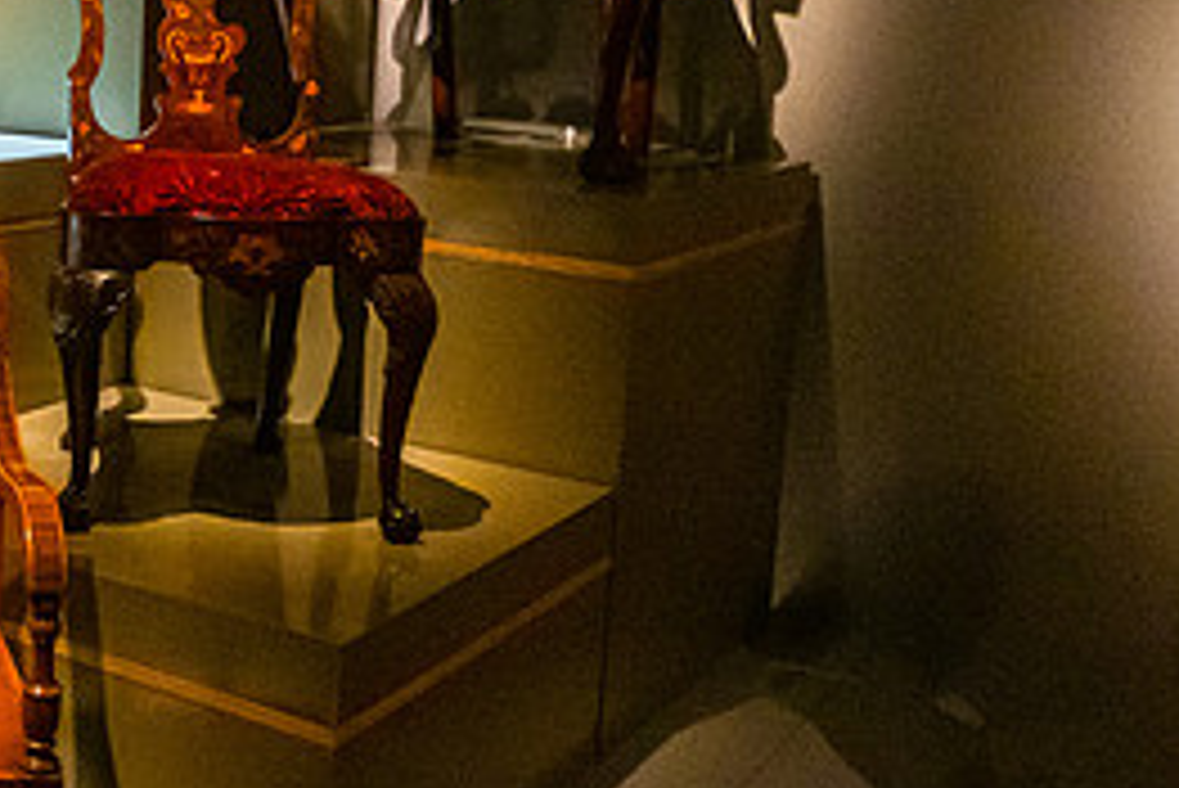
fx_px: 1769
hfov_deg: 32.4
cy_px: 155
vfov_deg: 24.7
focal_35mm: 54
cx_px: -122
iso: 1600
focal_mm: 9
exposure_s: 1/80
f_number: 5.6
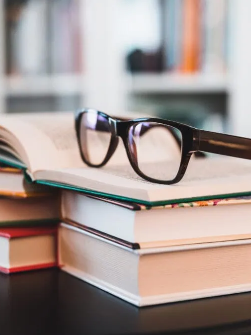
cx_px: 168
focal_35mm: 73
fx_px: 706
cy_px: 168
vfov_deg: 26.7
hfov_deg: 20.1
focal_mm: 50
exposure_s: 1/320
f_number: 2.5
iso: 640
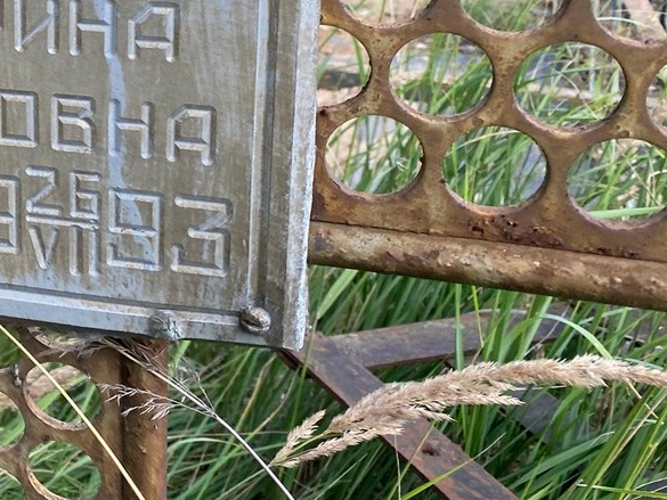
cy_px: 9
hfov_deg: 26.9
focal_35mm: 64
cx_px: -123
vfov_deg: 22.1
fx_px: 1233
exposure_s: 1/431
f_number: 1.8
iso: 32
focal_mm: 4.25
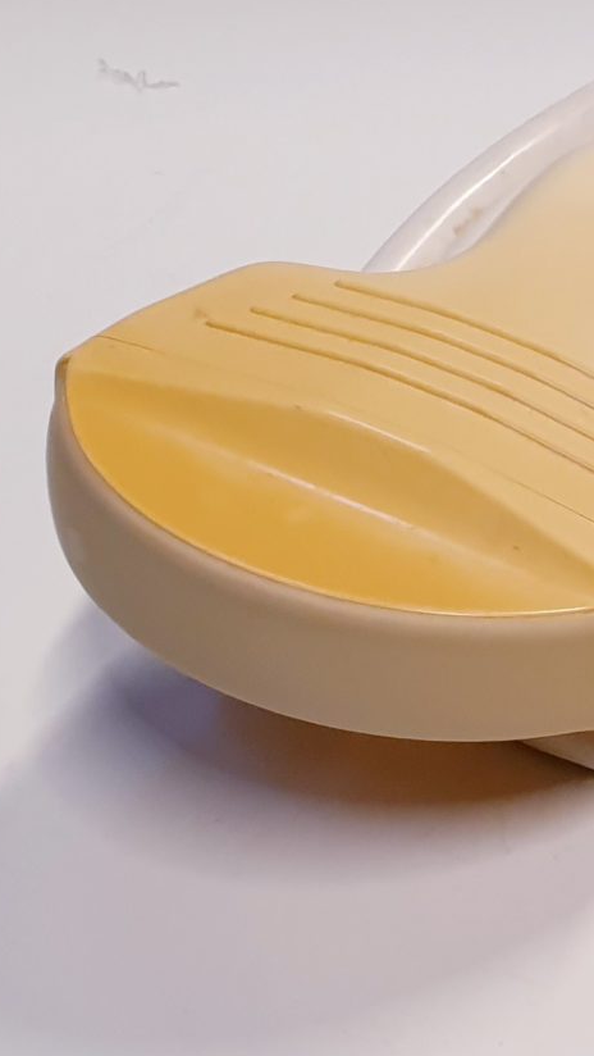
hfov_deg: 11.2
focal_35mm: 88
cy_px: 586
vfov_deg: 24.2
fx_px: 2462
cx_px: 1497
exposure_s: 1/50
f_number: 2.4
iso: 64
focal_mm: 4.3
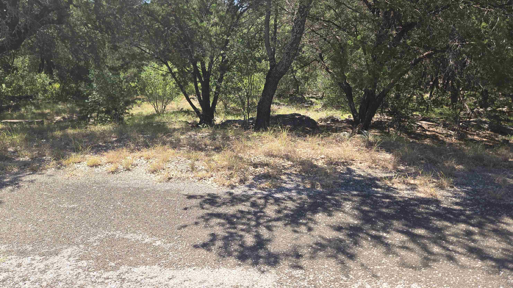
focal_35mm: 26
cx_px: 255
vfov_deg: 43.8
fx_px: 354
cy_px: 100
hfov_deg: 71.9
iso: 25
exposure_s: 1/515
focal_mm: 5.4
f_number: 1.8
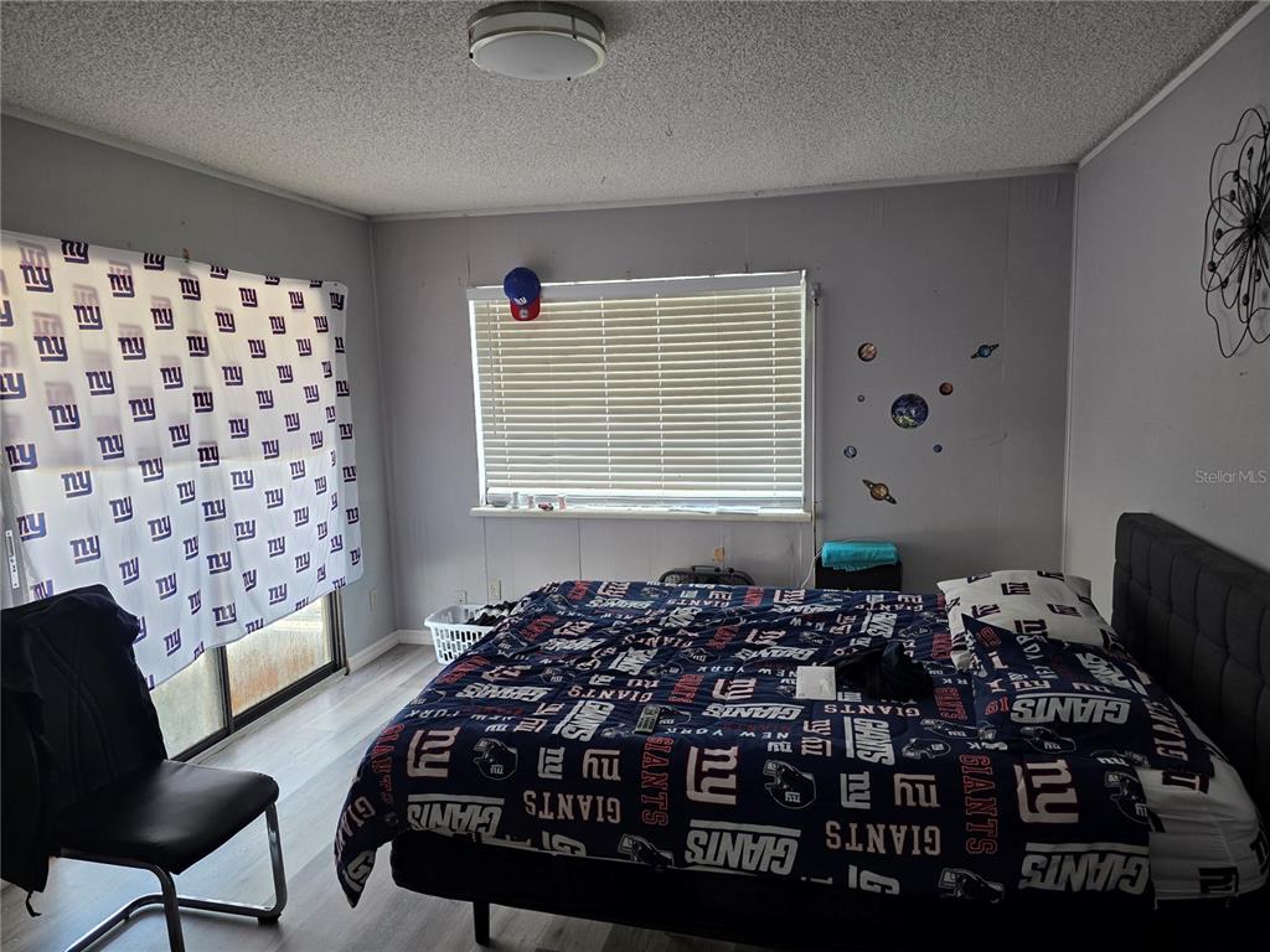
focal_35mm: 23
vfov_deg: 58.9
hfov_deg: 73.9
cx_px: 635
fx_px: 844
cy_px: 476
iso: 200
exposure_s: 1/180
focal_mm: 6.3
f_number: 1.7
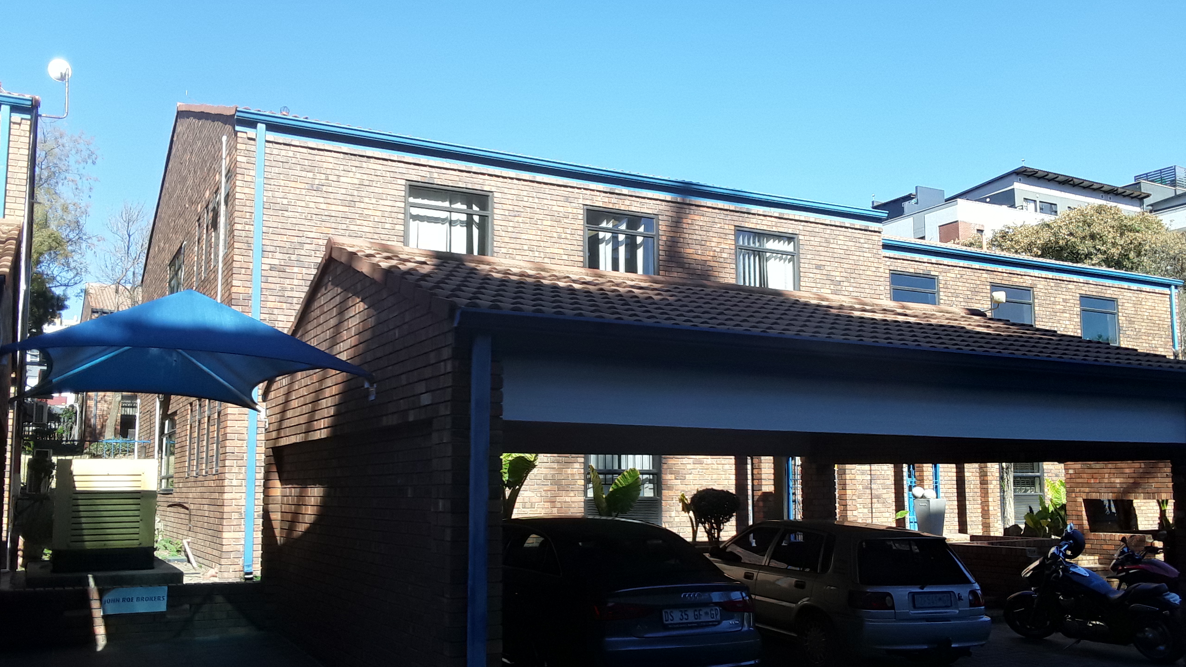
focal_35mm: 33
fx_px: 1038
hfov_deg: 59.5
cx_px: 590
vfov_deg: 35.6
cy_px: 357
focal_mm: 2.2
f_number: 1.9
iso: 40
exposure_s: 1/552
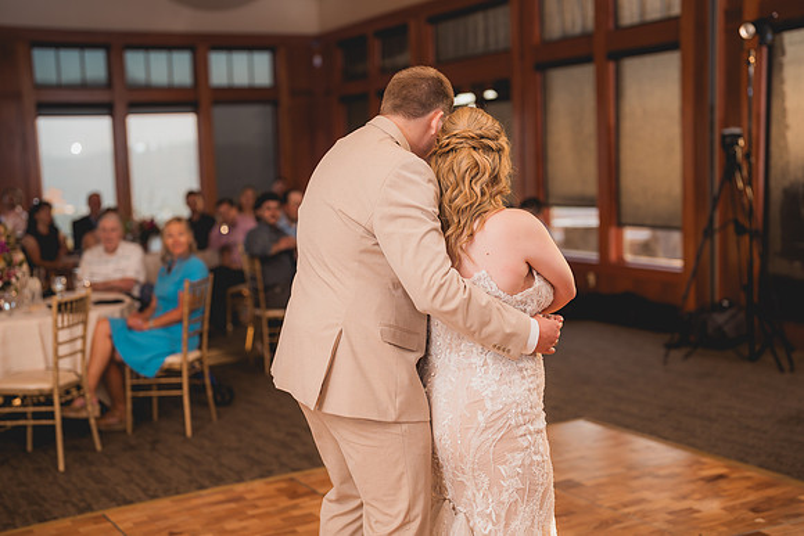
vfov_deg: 27.0
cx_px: 402
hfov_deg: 39.6
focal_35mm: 50
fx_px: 1117
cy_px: 268
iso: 125
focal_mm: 50
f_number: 1.8
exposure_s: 1/250
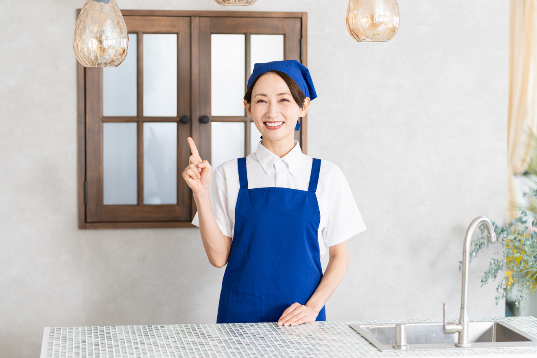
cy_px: 179
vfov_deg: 16.1
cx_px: 268
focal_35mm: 85
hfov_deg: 23.9
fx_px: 1268
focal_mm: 85
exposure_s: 1/125
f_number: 2.2
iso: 250
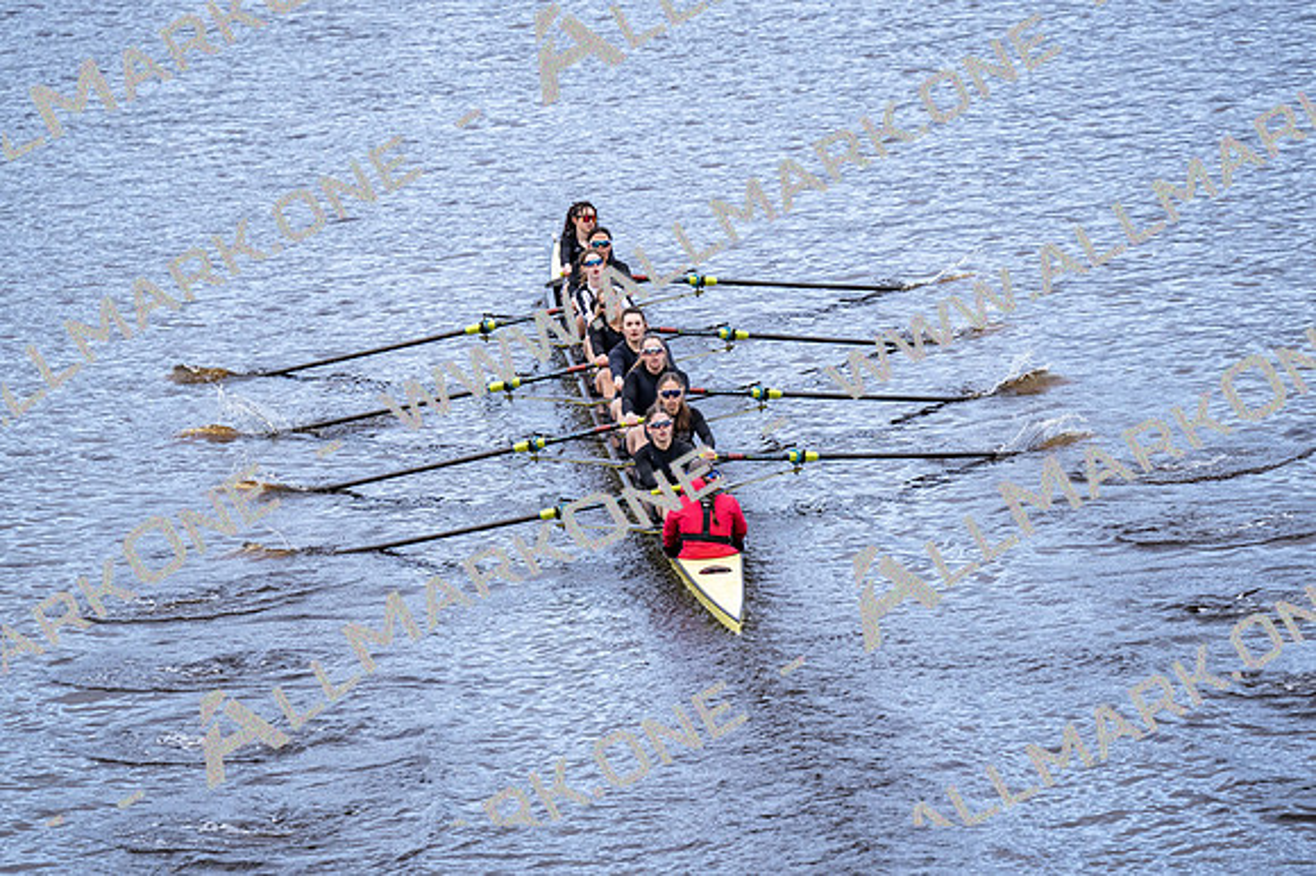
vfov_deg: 4.6
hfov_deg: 6.9
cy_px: 438
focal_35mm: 300
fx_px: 10960
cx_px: 658
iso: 800
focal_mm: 200
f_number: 2.8
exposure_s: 1/2000
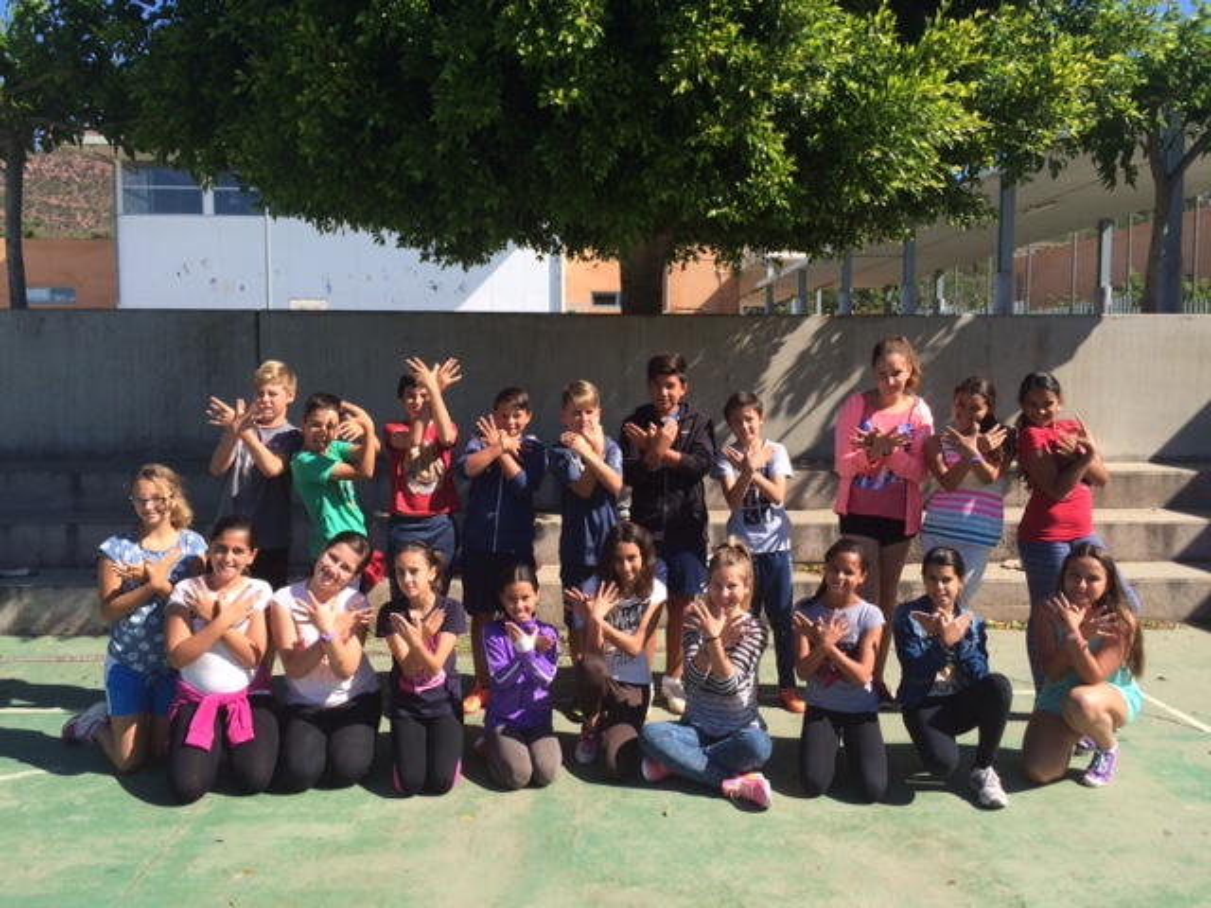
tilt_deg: -5.1
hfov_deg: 61.7
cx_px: 606
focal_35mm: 29
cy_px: 454
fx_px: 1015
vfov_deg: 48.2
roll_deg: -0.1
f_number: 2.2
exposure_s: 1/1466
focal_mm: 4.15
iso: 32
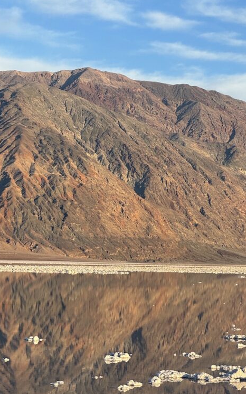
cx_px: 161
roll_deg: -1.8
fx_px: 1202
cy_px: 264
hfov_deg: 11.7
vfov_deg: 18.6
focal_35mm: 112
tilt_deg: -0.4
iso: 25
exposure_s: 1/483
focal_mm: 9
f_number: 2.8
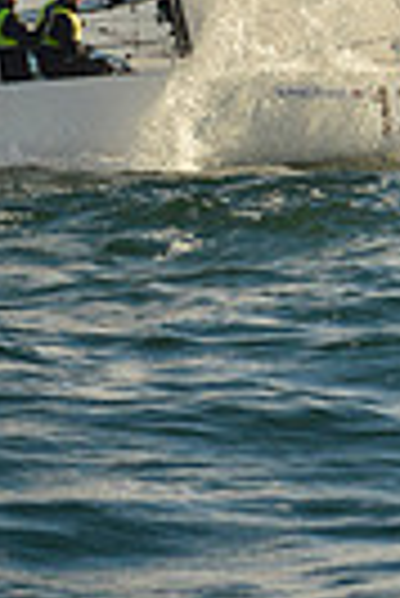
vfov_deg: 5.5
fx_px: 6250
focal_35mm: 376
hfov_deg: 3.7
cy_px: -126
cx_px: 245
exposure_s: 1/1250
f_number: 8
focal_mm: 86
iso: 200
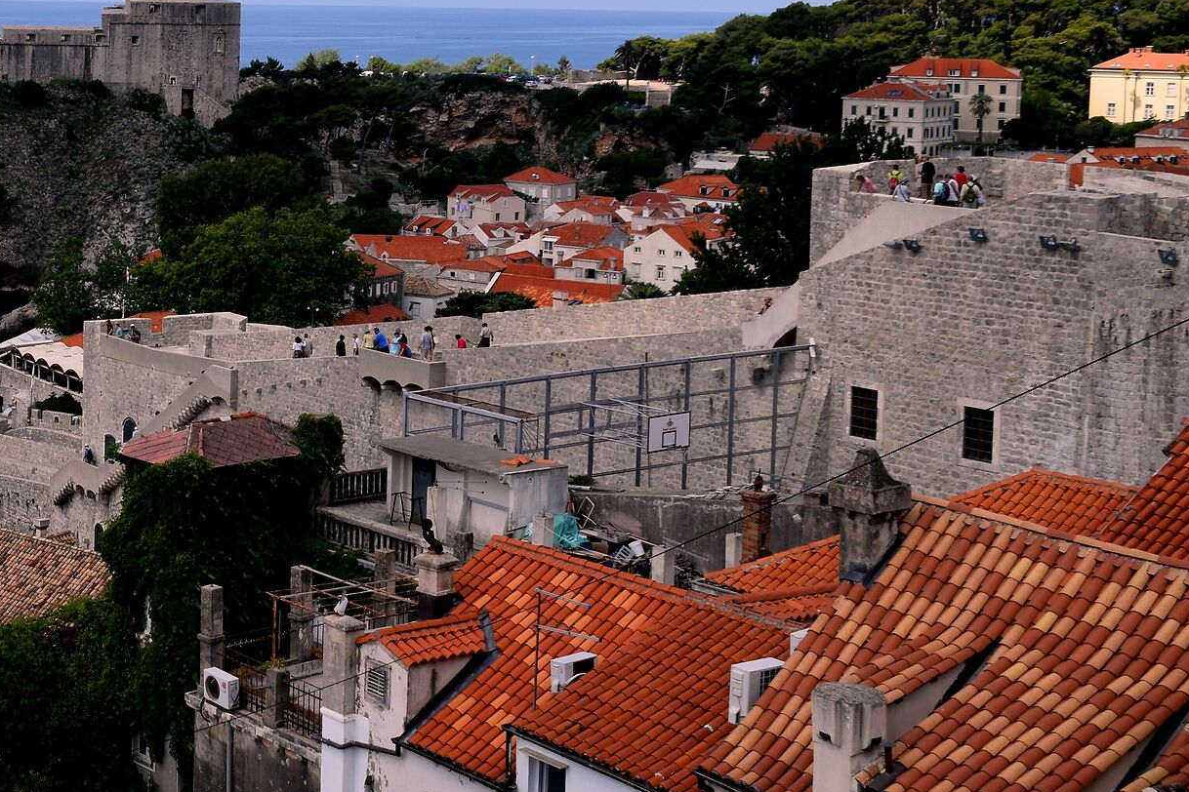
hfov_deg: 29.1
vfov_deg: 20.6
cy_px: 132
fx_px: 2147
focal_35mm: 65
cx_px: 20
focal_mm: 22
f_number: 10
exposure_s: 1/400
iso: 200
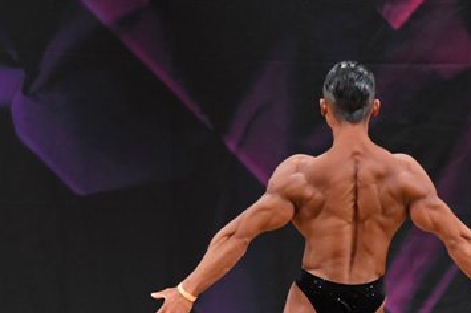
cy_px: 338
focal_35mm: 491
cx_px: 453
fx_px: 6418
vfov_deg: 2.8
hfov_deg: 4.2
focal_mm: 150
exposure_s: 1/400
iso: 3200
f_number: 5.6
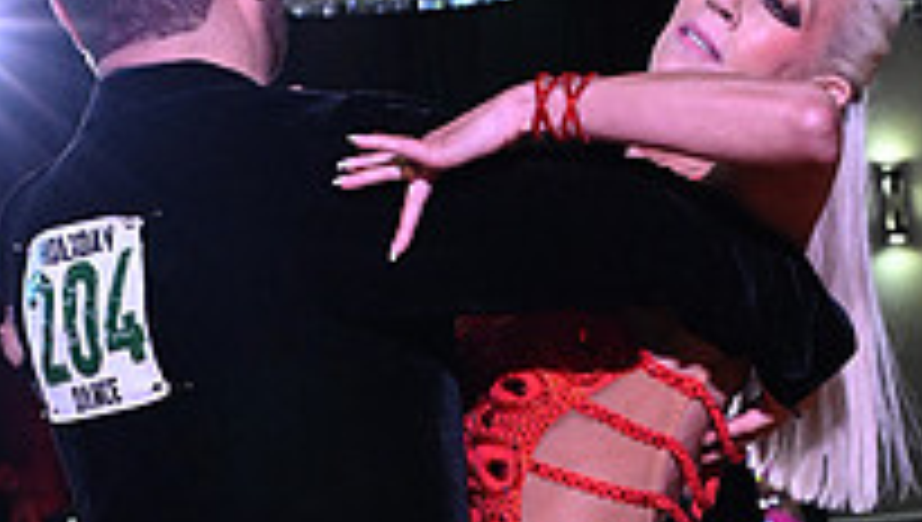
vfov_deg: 8.4
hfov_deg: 15.1
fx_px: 3477
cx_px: 528
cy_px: 711
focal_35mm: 142
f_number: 7.1
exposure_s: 1/320
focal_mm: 48
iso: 5000
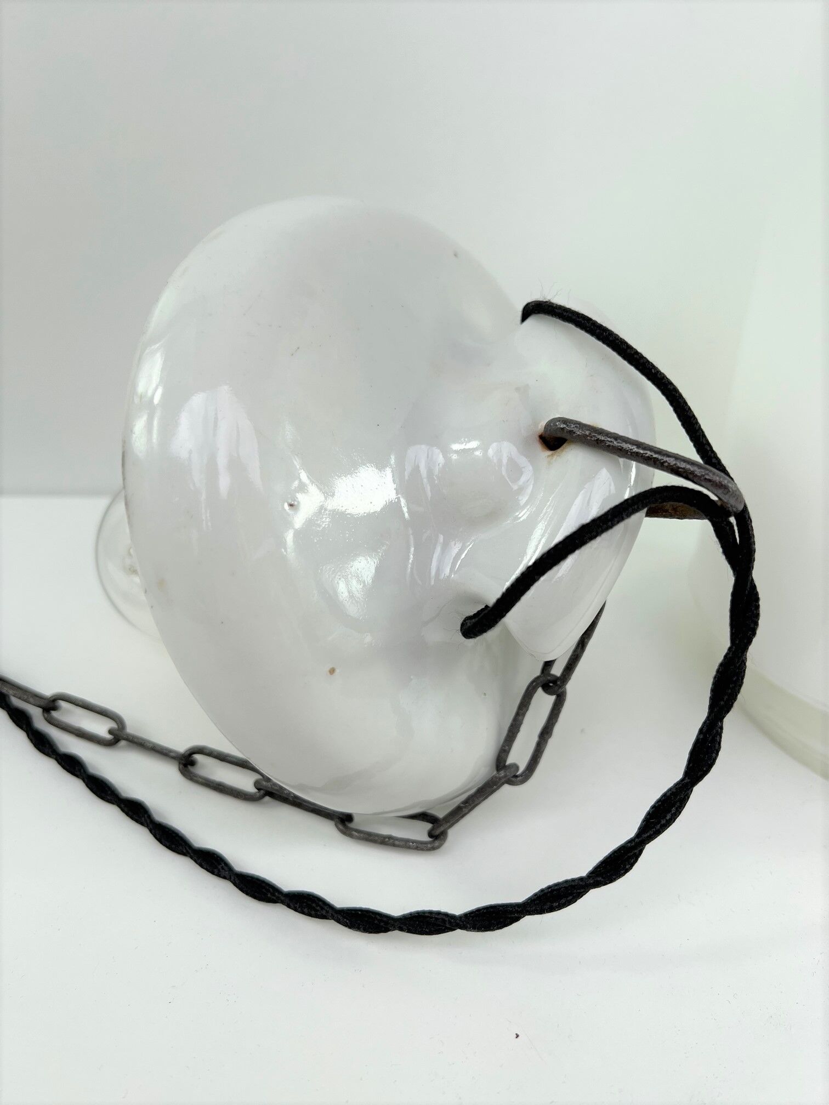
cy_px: 552
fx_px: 830
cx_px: 414
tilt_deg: -29.9
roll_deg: +0.0
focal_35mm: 26
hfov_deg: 53.1
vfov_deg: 67.3
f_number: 1.5
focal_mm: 5.7
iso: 50
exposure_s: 1/723
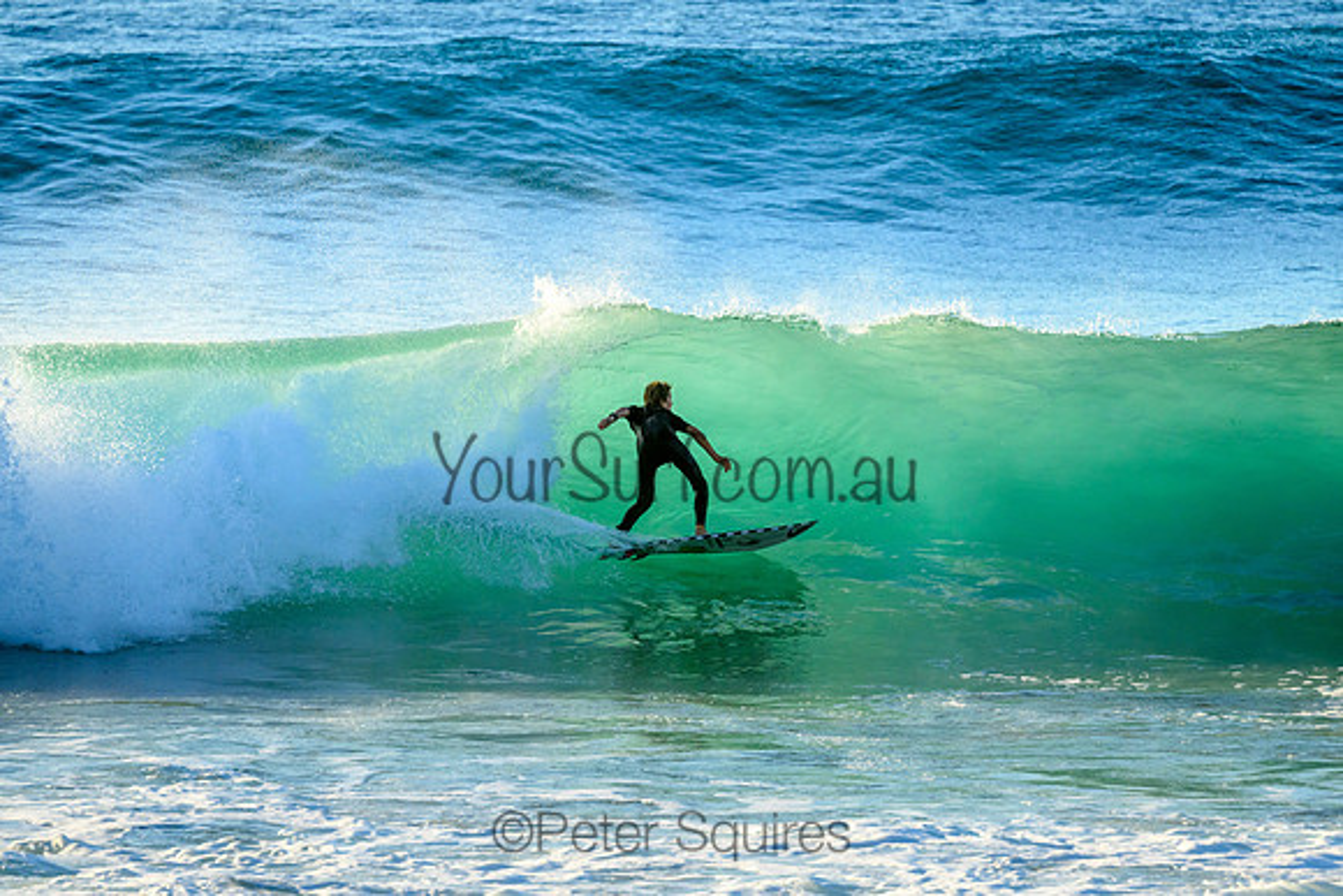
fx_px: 14925
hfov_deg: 5.2
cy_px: 448
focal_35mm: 400
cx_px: 672
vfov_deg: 3.4
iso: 1100
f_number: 9
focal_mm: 400
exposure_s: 1/2000
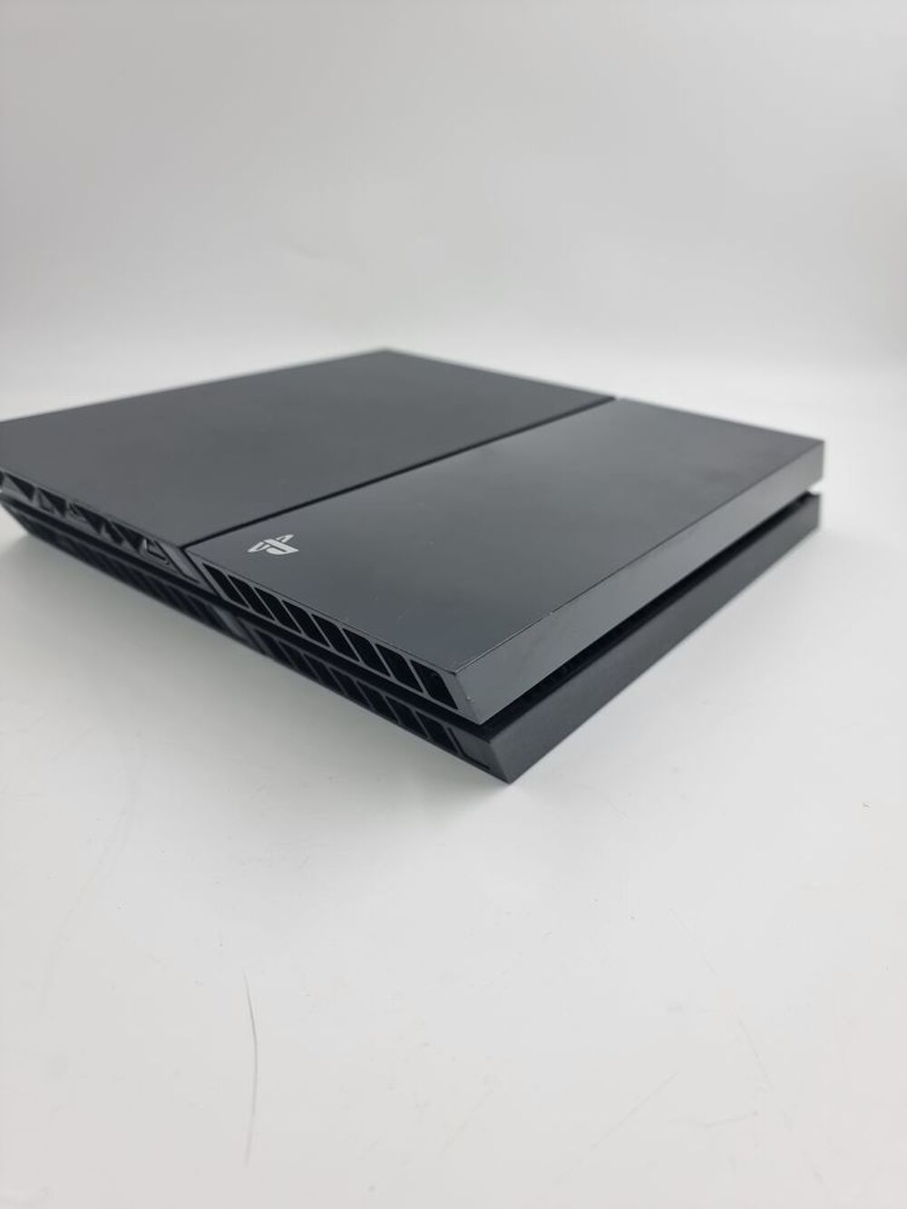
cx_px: 454
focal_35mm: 24
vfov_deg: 71.6
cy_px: 604
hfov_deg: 56.8
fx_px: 838
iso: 50
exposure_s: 1/120
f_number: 1.8
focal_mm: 6.7
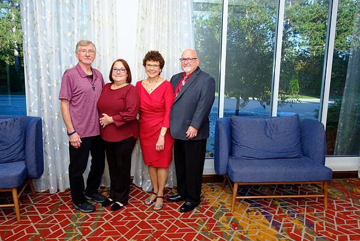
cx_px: 180
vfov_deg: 48.0
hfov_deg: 67.4
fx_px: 270
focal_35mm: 27
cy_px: 120
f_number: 5.6
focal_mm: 18
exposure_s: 1/160
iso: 1600
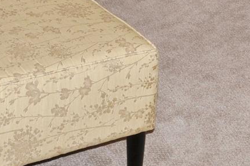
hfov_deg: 16.1
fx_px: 881
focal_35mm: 127
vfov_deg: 10.0
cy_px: -156
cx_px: 61
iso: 200
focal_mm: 18
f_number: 8
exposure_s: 1/60
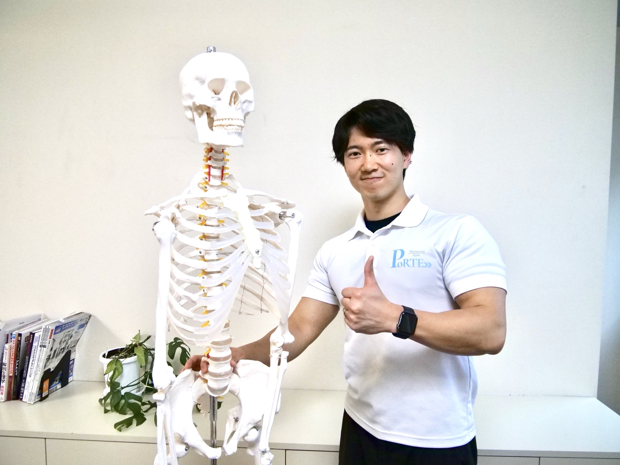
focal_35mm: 24
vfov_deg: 56.8
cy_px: 232
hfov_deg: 71.6
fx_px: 430
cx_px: 310
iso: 2000
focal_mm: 12
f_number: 4
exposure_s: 1/320
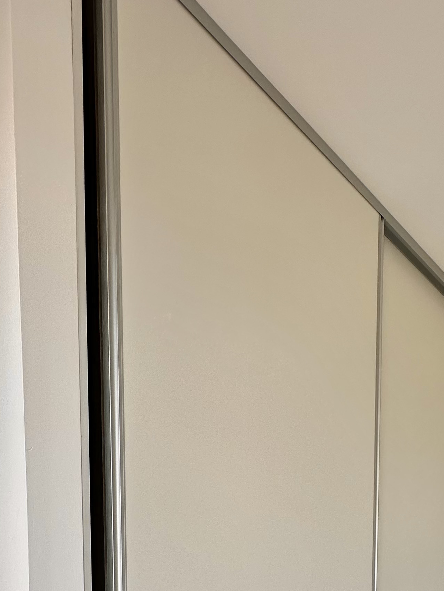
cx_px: 320
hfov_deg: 41.9
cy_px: 673
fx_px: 564
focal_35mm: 33
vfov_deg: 41.8
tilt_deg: -4.5
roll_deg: -1.3
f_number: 2.2
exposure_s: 1/230
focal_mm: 2.22
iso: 40
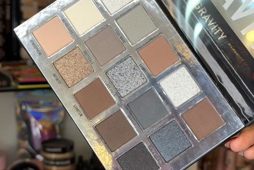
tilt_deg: -9.3
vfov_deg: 20.3
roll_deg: -3.0
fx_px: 473
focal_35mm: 67
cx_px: 127
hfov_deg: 30.1
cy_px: 77
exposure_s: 1/268
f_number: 1.78
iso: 80
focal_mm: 6.76
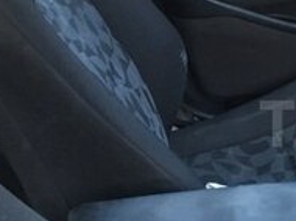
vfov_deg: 14.6
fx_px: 863
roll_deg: -2.0
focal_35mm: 101
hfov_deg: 17.8
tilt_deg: -27.0
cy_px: 124
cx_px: 419
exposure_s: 1/33
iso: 160
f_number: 2.2
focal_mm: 4.15
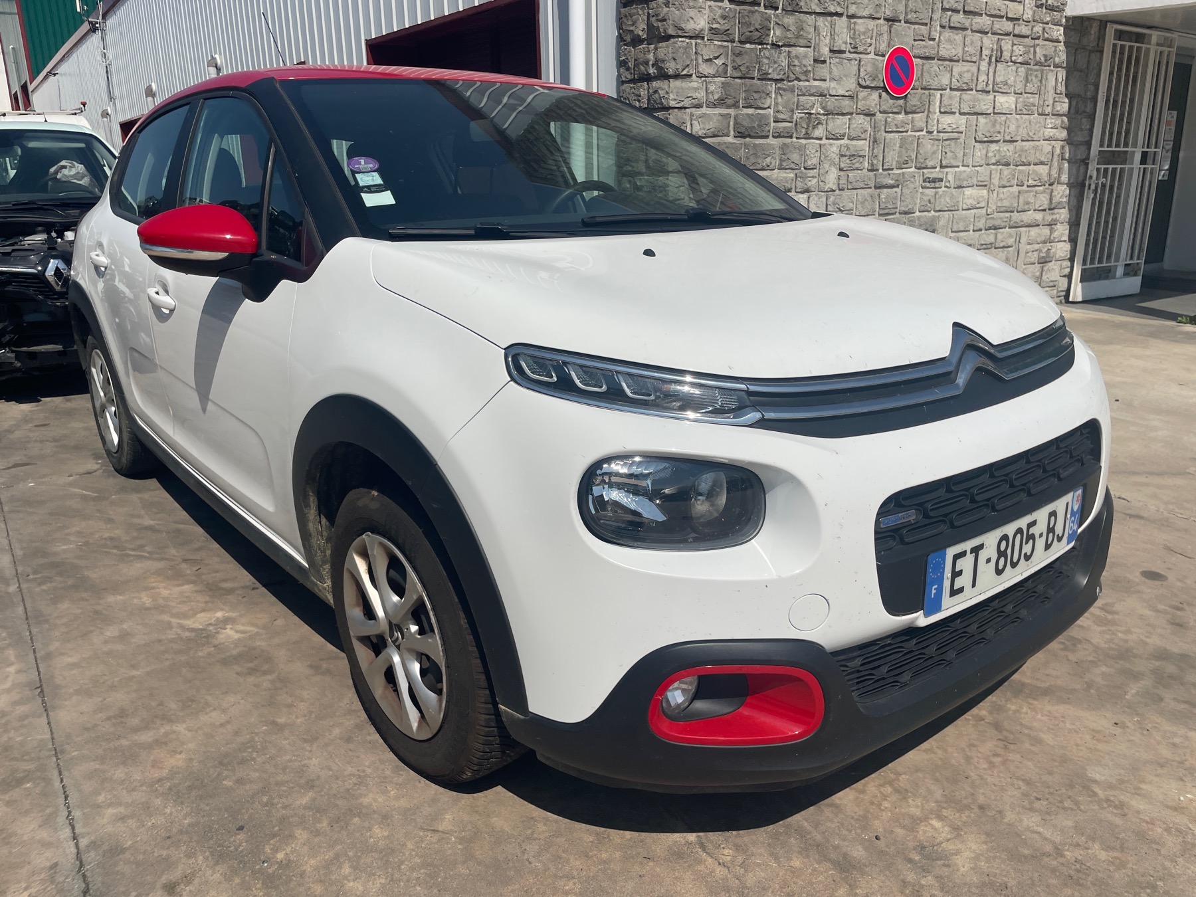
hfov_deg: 67.3
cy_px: 448
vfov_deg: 53.1
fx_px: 898
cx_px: 598
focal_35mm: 26
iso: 32
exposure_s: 1/9804
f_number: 1.6
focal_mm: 4.2
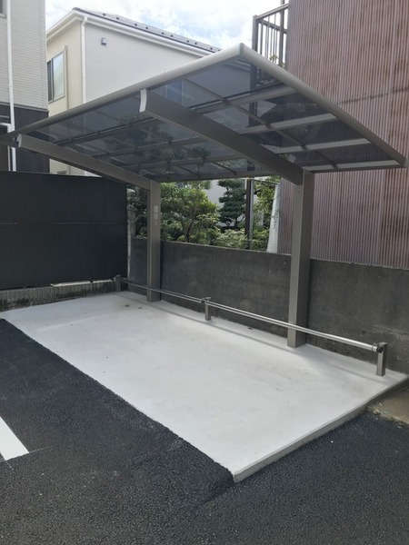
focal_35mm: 28
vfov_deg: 63.4
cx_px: 204
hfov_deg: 49.7
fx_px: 441
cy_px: 272
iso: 20
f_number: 1.8
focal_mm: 3.99
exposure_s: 1/778
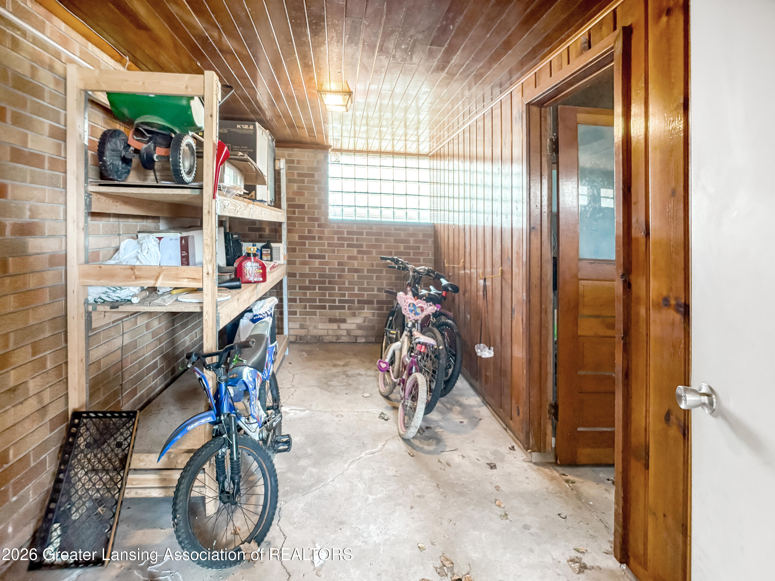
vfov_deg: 53.1
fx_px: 582
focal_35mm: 26
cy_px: 290
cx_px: 388
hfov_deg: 67.3
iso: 250
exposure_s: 1/60
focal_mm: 5.96
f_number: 1.6
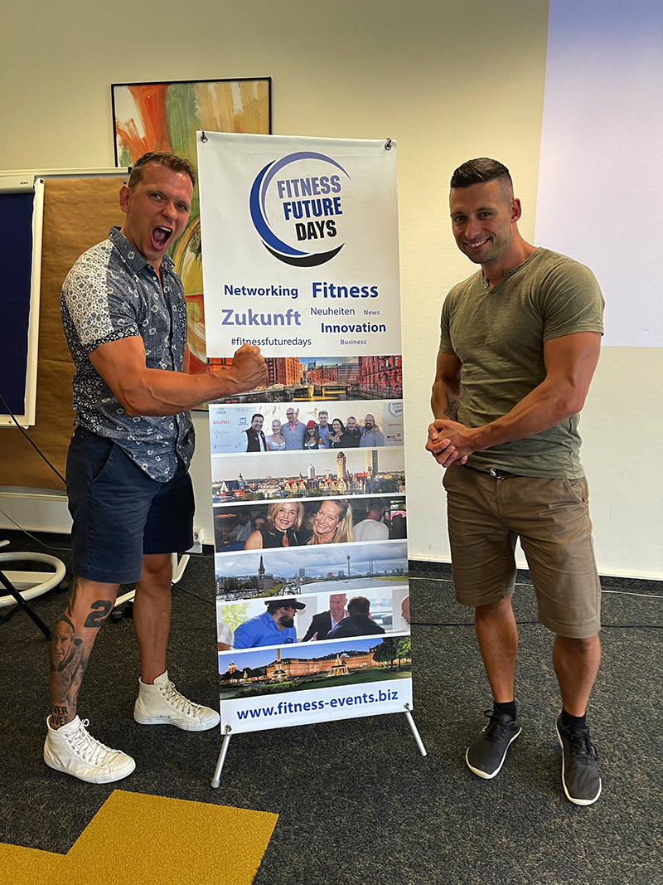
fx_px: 664
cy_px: 442
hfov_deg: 53.1
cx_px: 332
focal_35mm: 26
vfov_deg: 67.3
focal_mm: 5.1
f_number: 1.6
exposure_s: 1/50
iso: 100
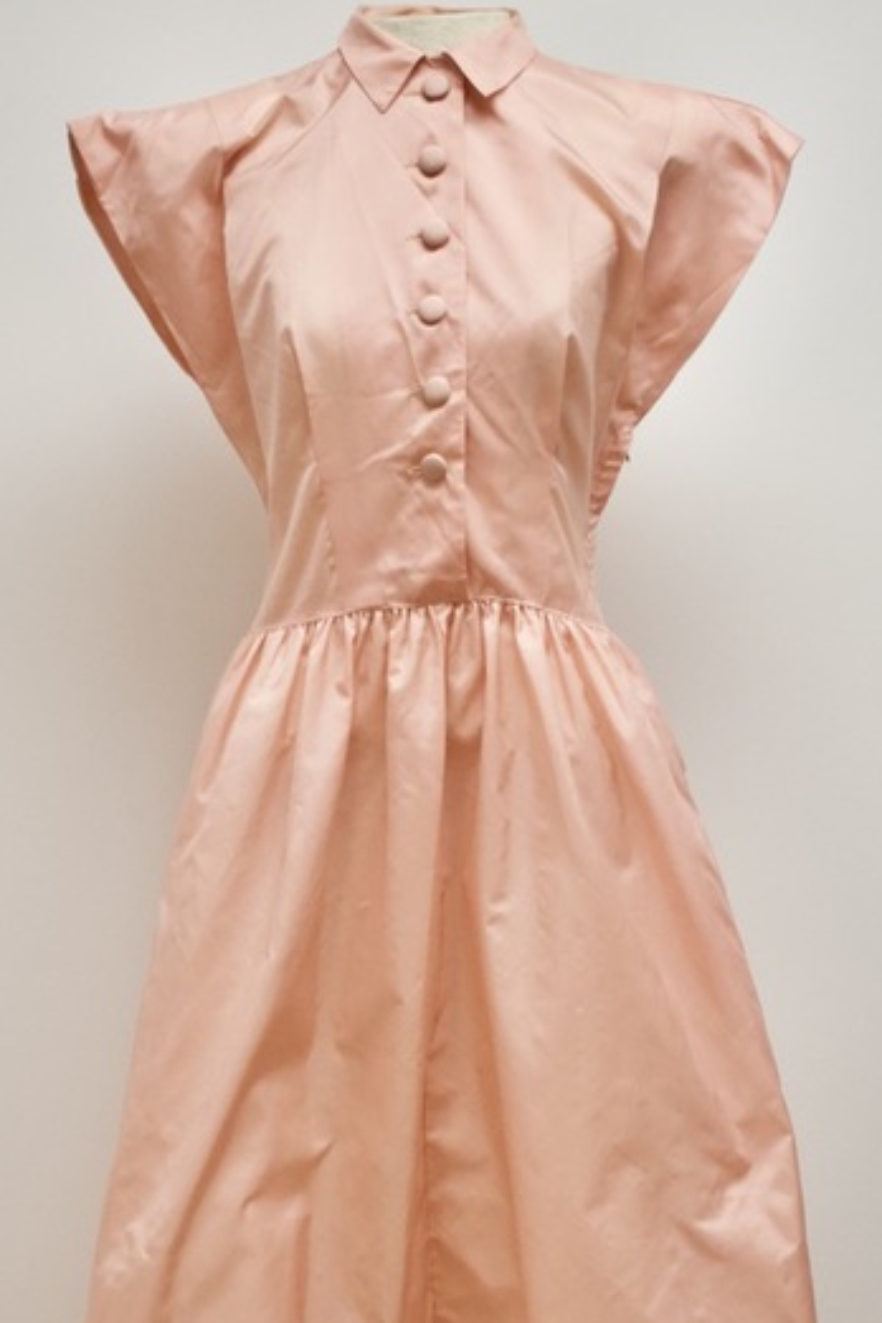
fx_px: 2567
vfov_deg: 28.5
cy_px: 996
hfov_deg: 19.5
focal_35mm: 70
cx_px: 375
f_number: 4
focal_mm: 27
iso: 1600
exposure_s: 1/320
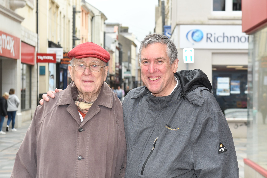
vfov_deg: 17.5
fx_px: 578
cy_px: 89
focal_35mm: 78
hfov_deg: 26.0
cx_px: 134
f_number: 4
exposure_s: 1/1000
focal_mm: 52
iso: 1000
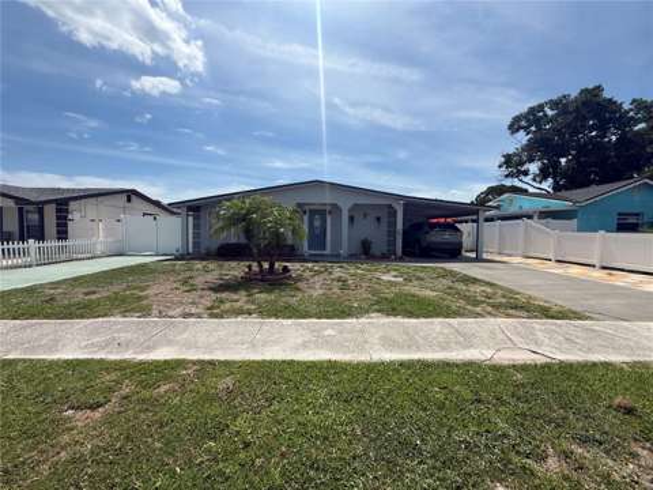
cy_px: 245
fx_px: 264
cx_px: 326
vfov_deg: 85.7
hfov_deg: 102.1
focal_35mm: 14
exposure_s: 1/2976
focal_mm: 2.22
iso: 50
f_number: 2.2
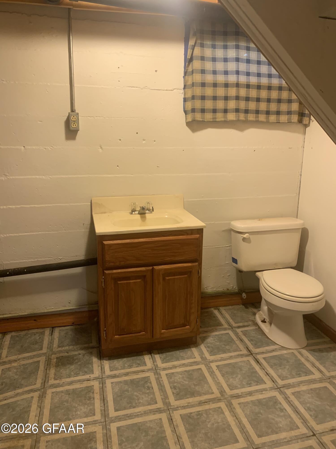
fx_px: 336
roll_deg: +0.4
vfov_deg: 67.3
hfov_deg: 53.1
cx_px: 168
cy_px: 224
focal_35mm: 26
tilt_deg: -14.7
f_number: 1.8
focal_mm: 4.25
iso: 200
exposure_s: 1/60
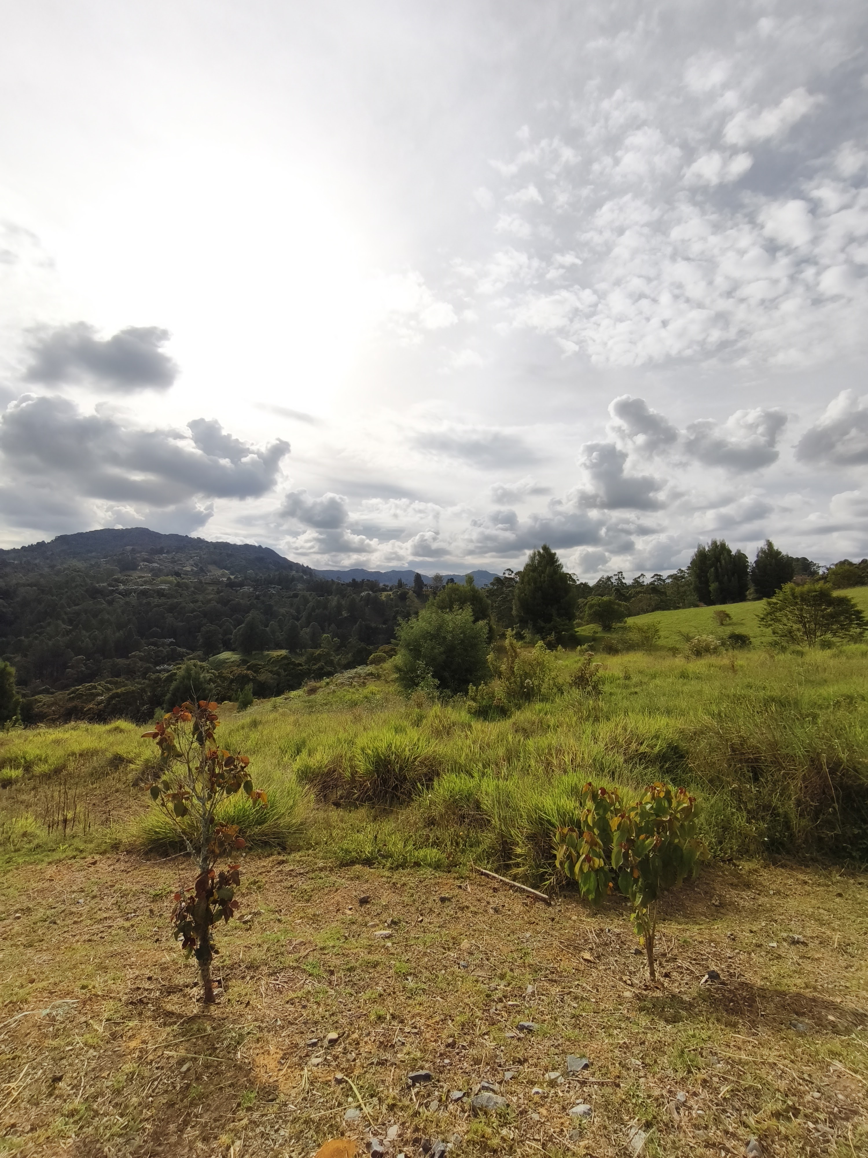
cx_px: 434
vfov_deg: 98.2
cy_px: 579
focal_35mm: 15
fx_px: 502
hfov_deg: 81.7
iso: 50
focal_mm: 1.91
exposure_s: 1/2976
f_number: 2.2
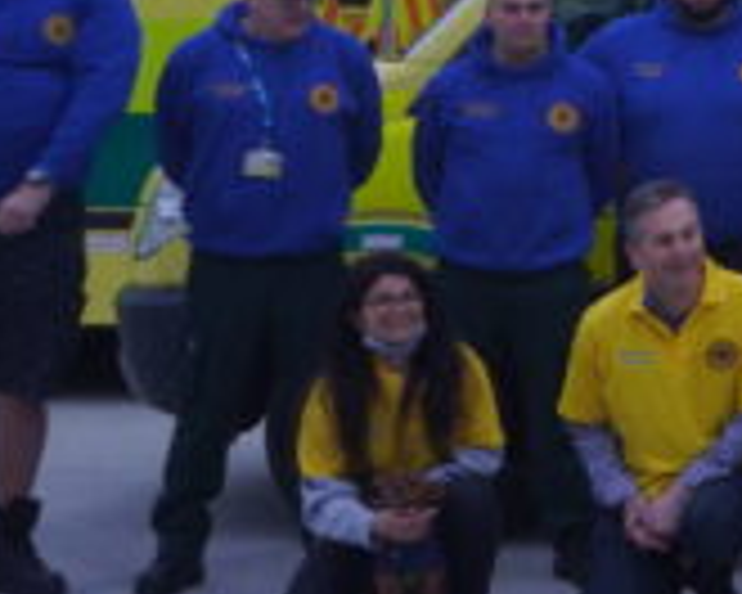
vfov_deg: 11.5
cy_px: -126
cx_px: 1417
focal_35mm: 131
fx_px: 2877
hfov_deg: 13.0
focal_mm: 30
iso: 500
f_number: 4
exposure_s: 1/160
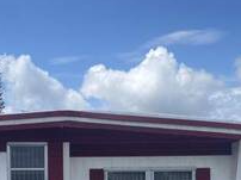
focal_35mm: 66
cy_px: 195
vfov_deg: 21.2
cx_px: 92
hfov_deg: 29.3
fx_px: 459
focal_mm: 4.25
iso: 32
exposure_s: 1/3846
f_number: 1.8
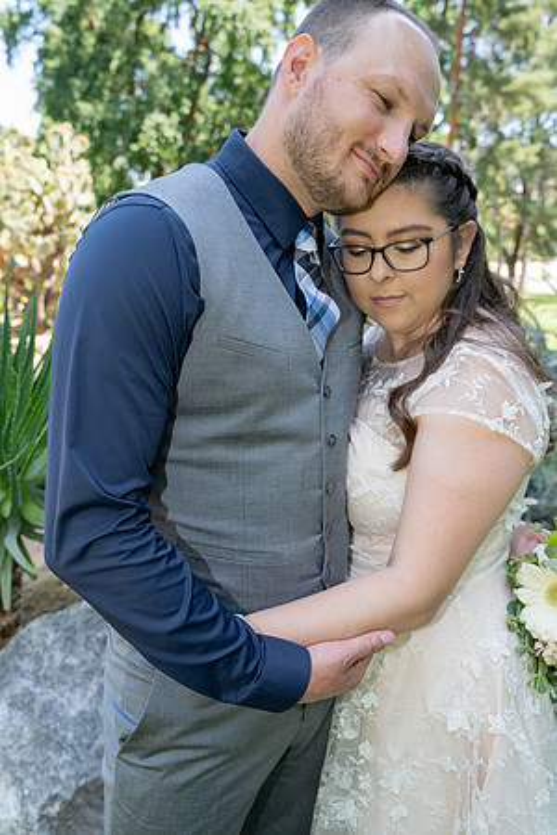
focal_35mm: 28
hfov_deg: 46.4
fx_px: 650
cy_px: 418
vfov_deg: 65.5
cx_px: 278
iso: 250
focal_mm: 28
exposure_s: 1/250
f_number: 4
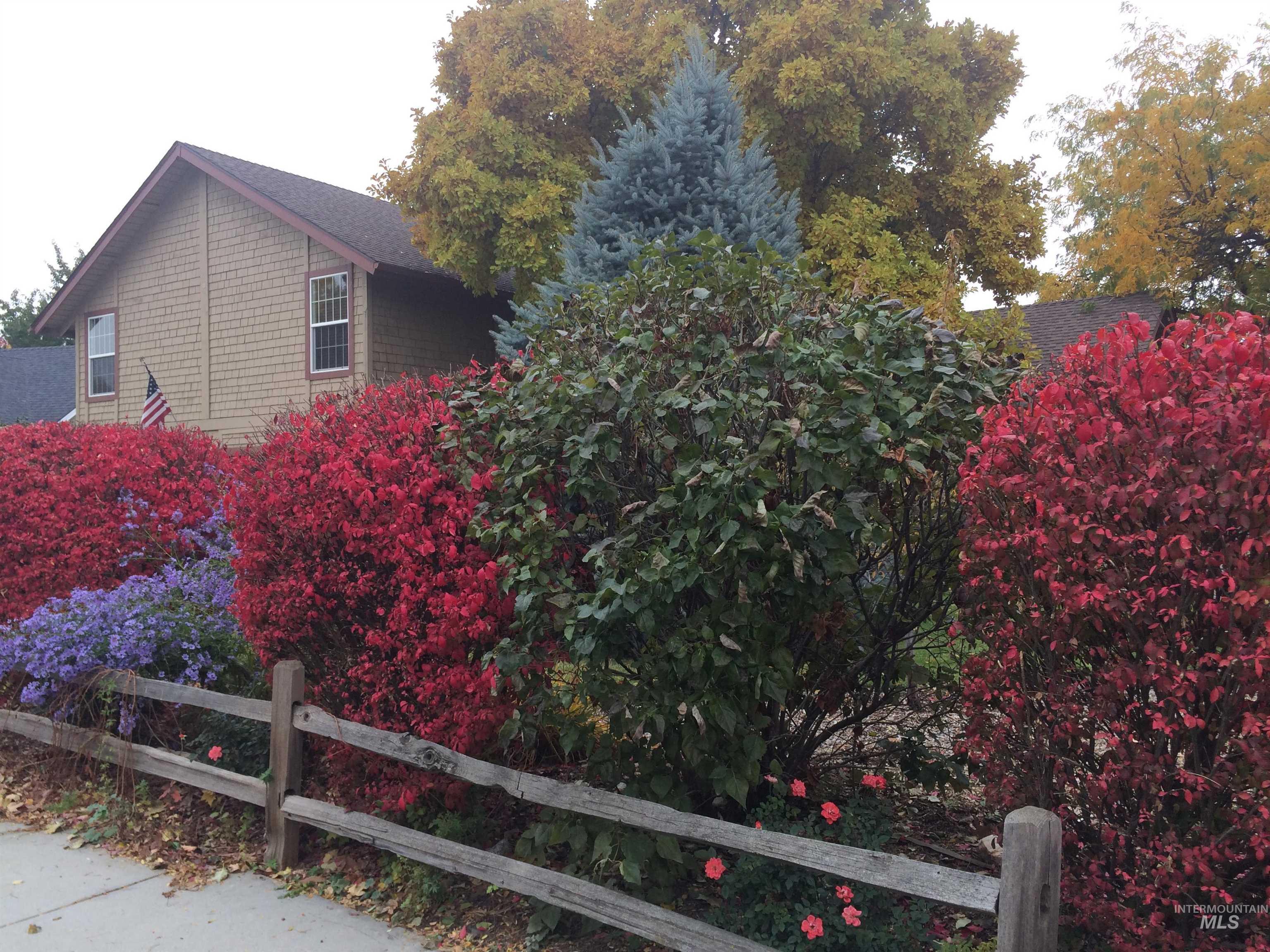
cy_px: 476
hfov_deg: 61.7
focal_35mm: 29
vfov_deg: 48.2
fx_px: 1064
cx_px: 635
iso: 32
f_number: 2.2
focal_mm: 4.15
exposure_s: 1/466
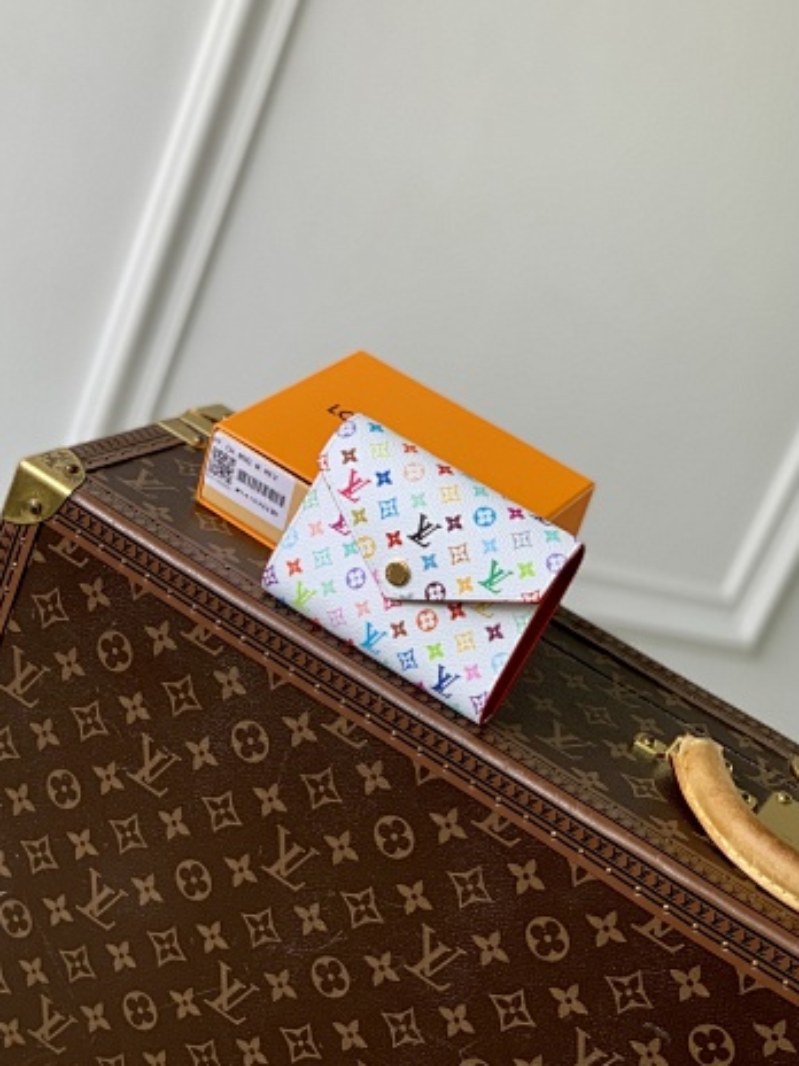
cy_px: 531
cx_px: 391
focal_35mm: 56
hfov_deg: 26.1
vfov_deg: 34.3
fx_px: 1723
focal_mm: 6
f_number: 2.4
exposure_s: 1/122
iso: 25
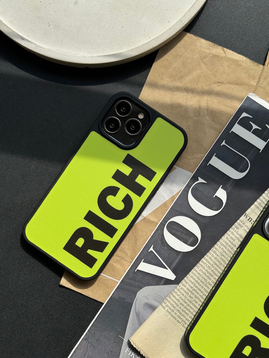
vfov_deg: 39.7
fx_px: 497
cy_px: 179
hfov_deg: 30.3
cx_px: 134
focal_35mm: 48
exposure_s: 1/4608
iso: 64
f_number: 1.78
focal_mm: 6.76
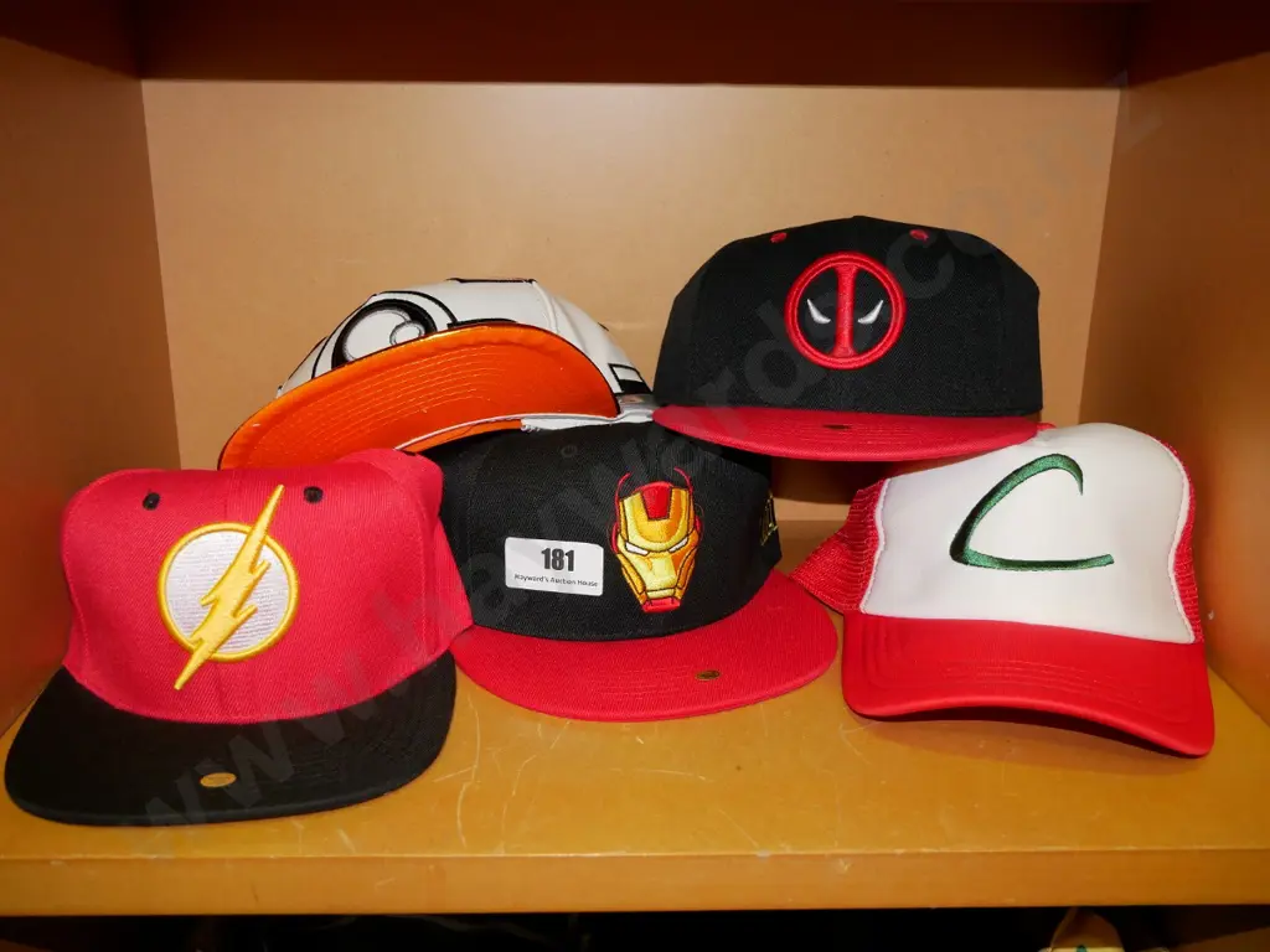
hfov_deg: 51.4
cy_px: 476
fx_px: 1321
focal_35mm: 36
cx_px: 635
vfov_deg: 39.7
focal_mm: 18
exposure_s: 1/60
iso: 800
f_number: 3.9
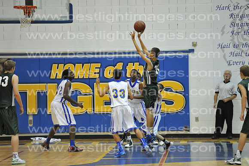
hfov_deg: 10.3
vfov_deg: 6.9
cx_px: 124
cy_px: 83
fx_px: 1382
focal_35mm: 200
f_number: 3.2
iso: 5000
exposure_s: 1/400
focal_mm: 200
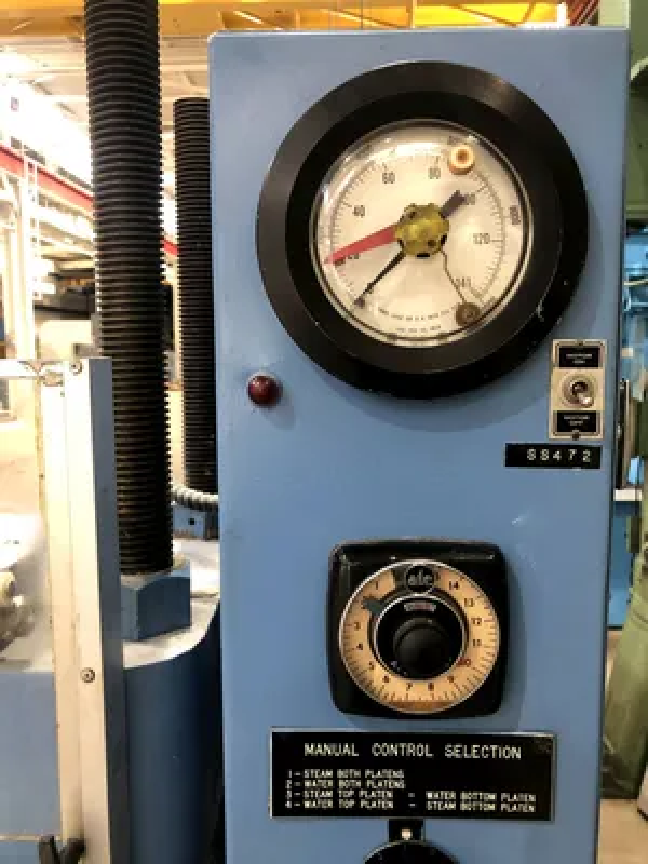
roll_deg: -0.9
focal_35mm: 28
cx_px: 324
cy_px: 432
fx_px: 699
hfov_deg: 49.7
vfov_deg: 63.4
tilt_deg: -6.4
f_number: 1.8
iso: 40
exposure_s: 1/20
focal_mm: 4
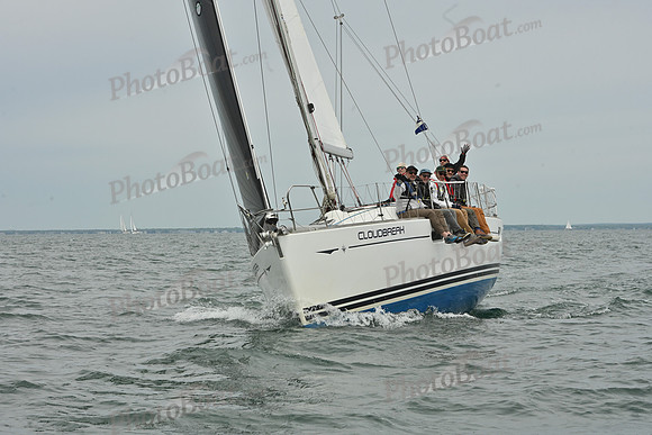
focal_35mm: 112
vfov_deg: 12.2
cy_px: 218
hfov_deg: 18.3
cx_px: 326
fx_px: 2029
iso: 320
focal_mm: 112
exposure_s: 1/800
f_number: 10
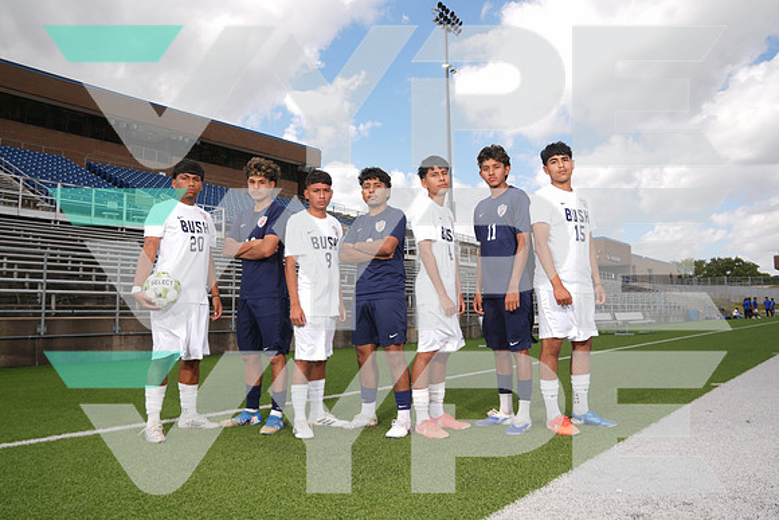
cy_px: 260
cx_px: 390
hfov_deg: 69.4
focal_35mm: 26
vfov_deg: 49.6
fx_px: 563
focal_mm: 26
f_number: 7.1
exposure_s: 1/200
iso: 80
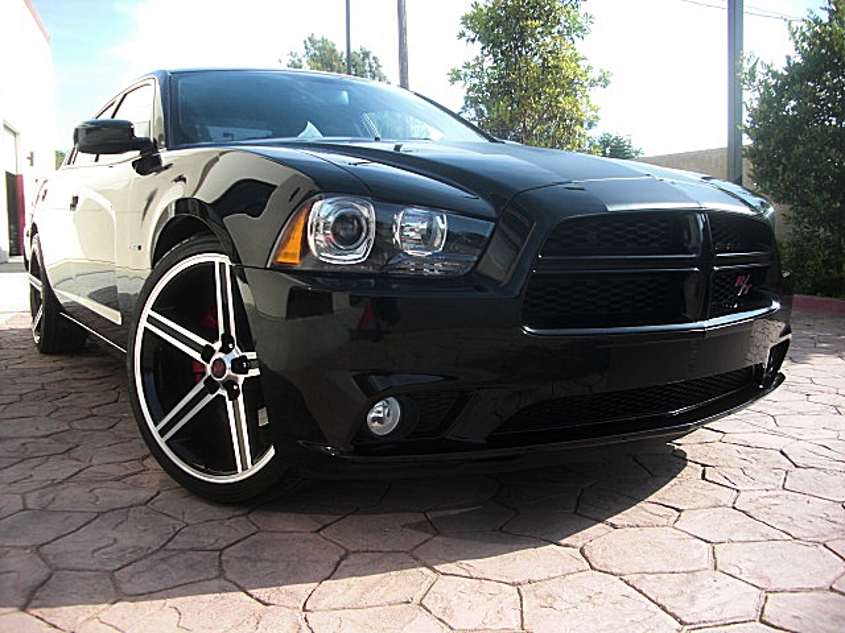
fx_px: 879
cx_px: 422
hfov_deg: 51.4
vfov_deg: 39.7
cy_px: 316
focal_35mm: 36
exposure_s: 1/320
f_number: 2.8
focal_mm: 6.3
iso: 50
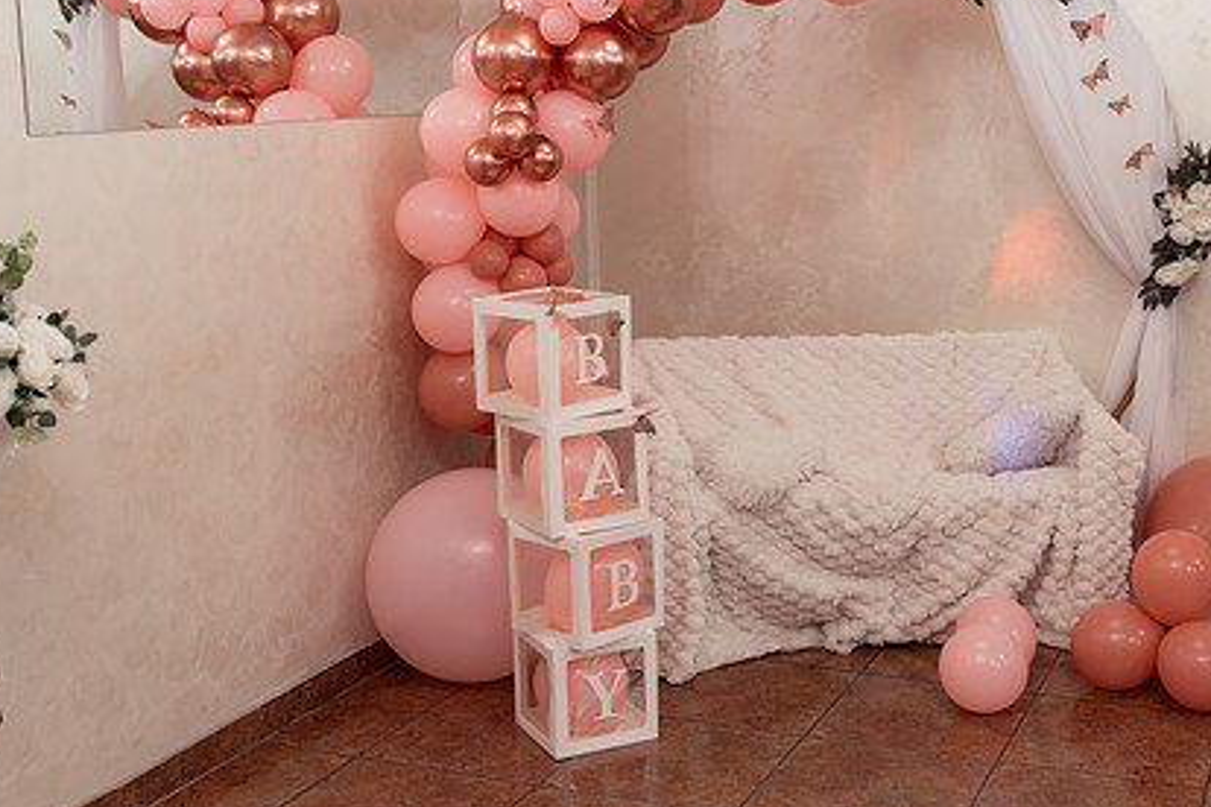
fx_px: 1648
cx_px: 755
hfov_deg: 40.1
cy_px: 355
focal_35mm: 49
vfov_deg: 27.5
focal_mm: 35
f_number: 2.8
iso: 640
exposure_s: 1/200
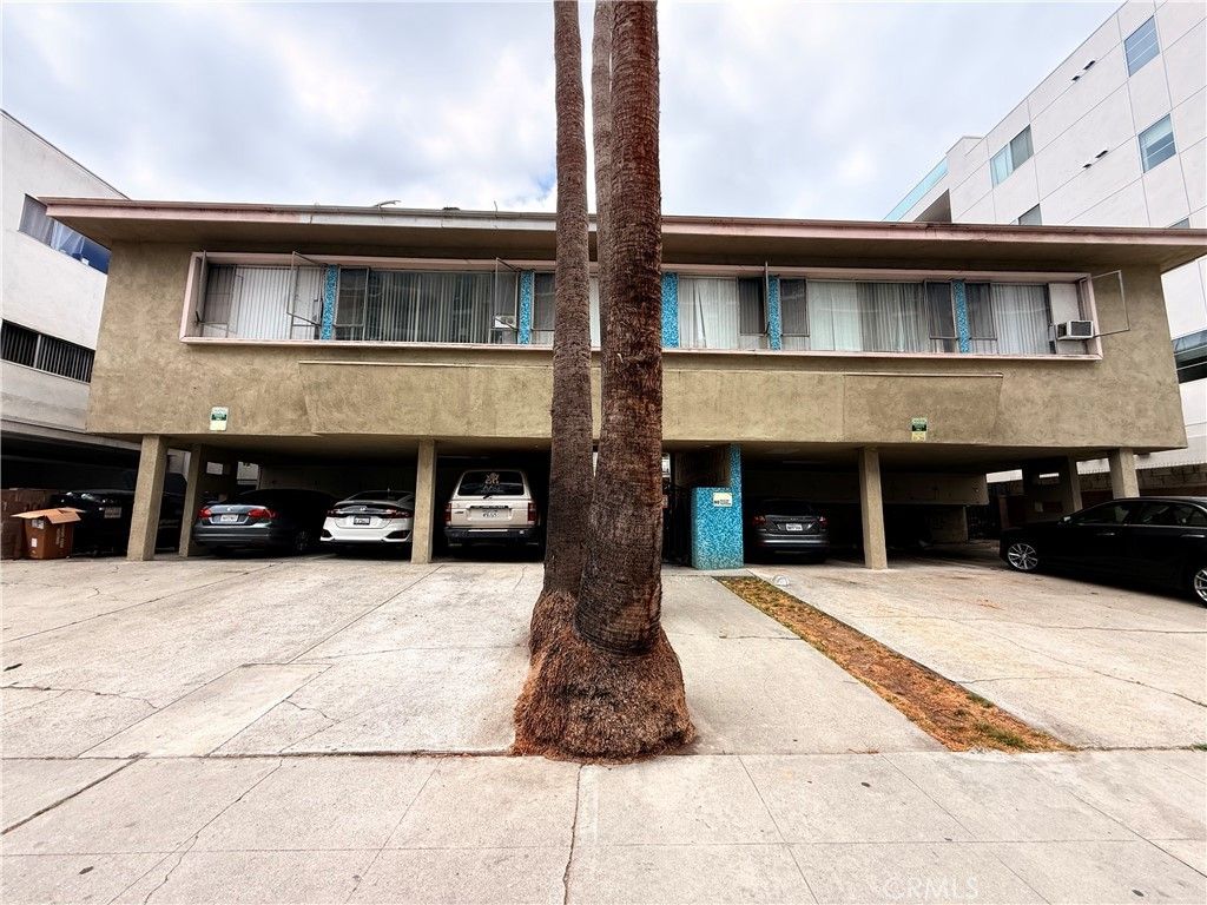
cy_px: 452
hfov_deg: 102.1
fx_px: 488
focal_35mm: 14
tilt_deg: +8.2
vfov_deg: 85.7
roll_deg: -0.8
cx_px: 604
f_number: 2.2
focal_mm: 2.22
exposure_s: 1/638
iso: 50
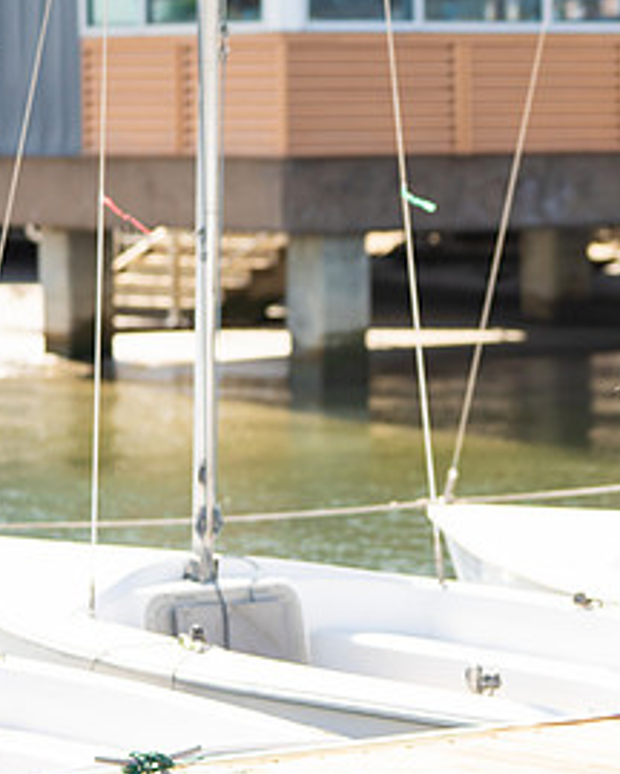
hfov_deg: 7.8
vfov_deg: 9.8
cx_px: 621
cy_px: 374
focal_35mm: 197
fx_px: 4519
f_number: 2.8
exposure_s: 1/1250
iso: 200
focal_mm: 87
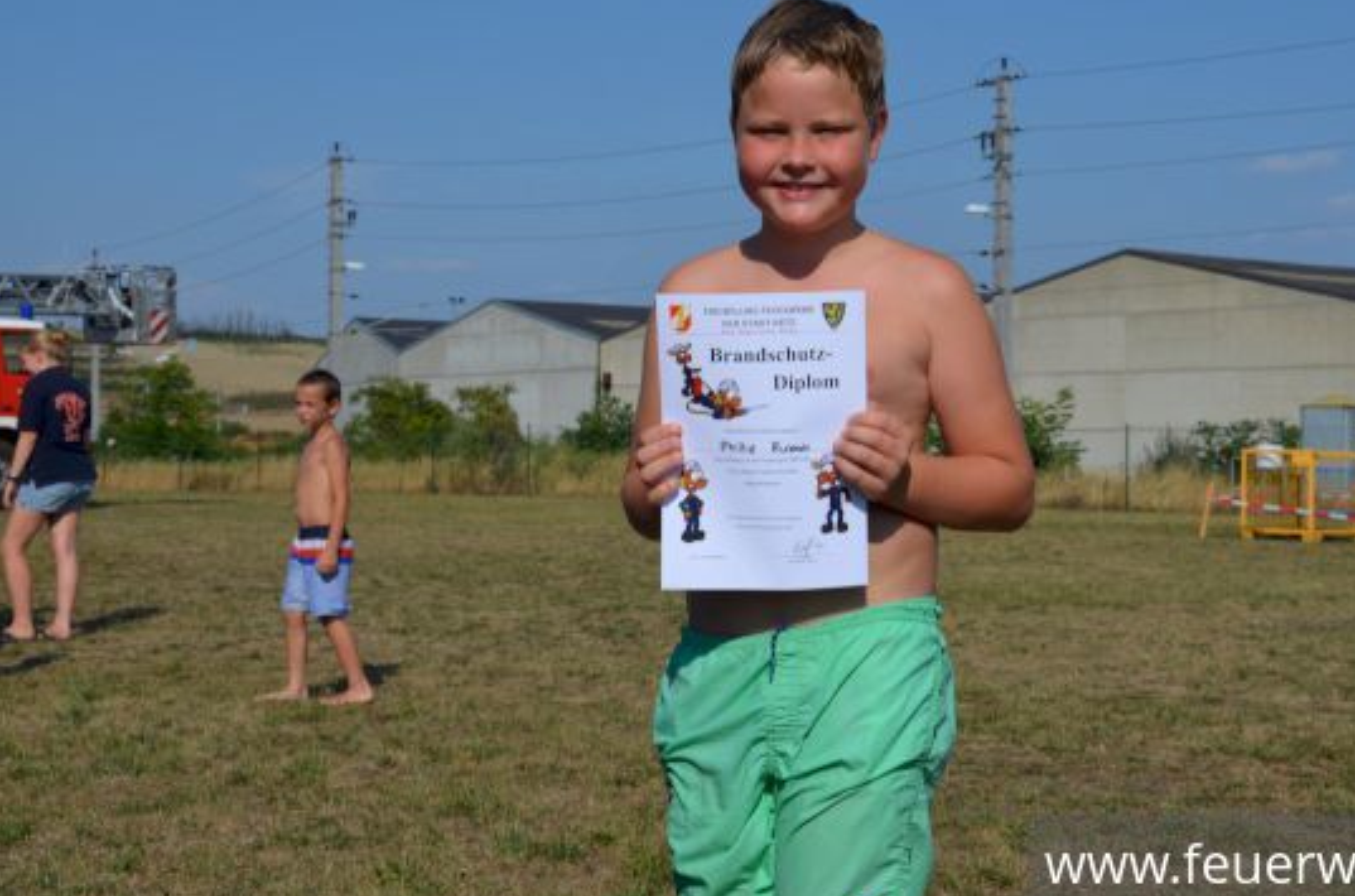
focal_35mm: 69
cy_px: 379
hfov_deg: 29.2
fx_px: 2590
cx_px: 815
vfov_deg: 19.6
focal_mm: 38
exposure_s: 1/400
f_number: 10
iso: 100
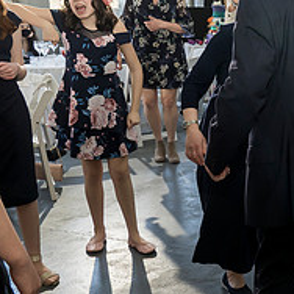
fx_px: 605
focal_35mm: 63
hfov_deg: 23.1
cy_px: 127
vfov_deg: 27.3
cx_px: 416
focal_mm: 24
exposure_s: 1/200
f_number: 6.3
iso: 1250
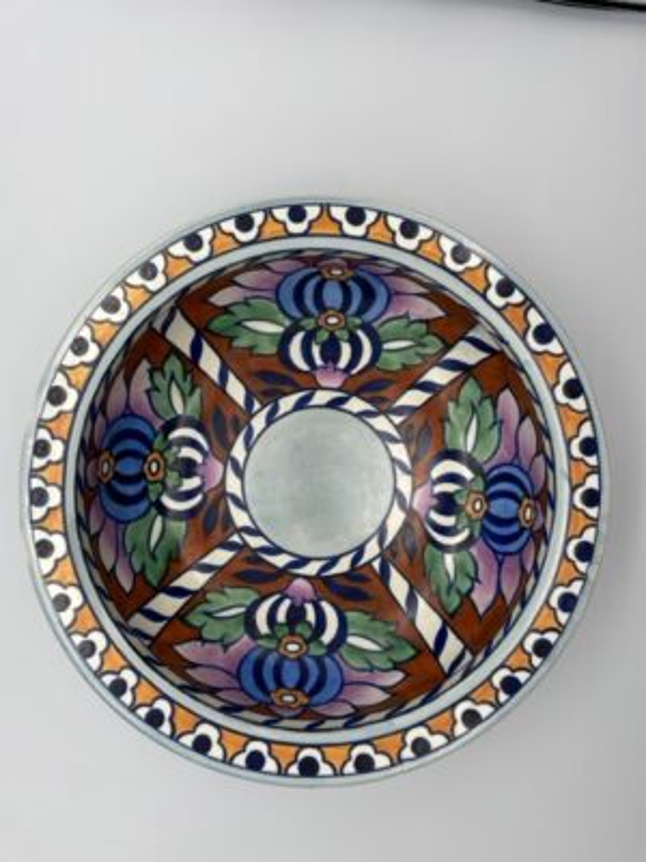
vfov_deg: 67.3
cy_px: 431
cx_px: 323
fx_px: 647
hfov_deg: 53.1
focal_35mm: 26
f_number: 1.6
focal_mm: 4.2
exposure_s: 1/121
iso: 32
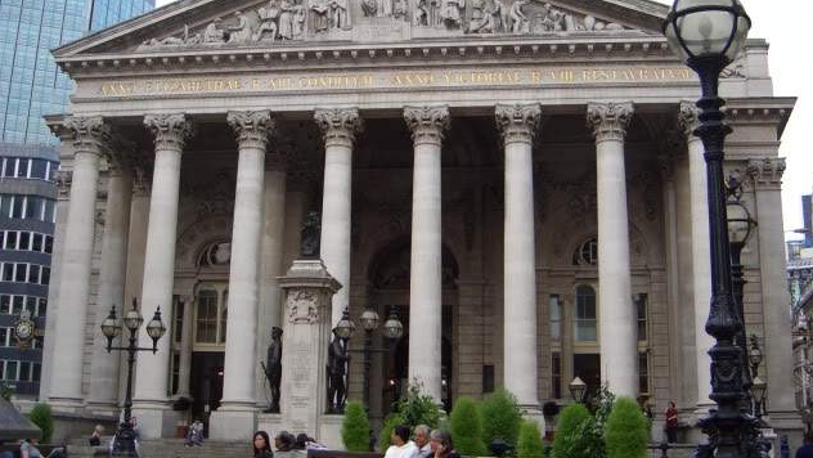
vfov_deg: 27.7
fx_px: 927
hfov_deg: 47.3
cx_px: 410
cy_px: 212
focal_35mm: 43
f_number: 2.8
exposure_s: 1/160
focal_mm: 8
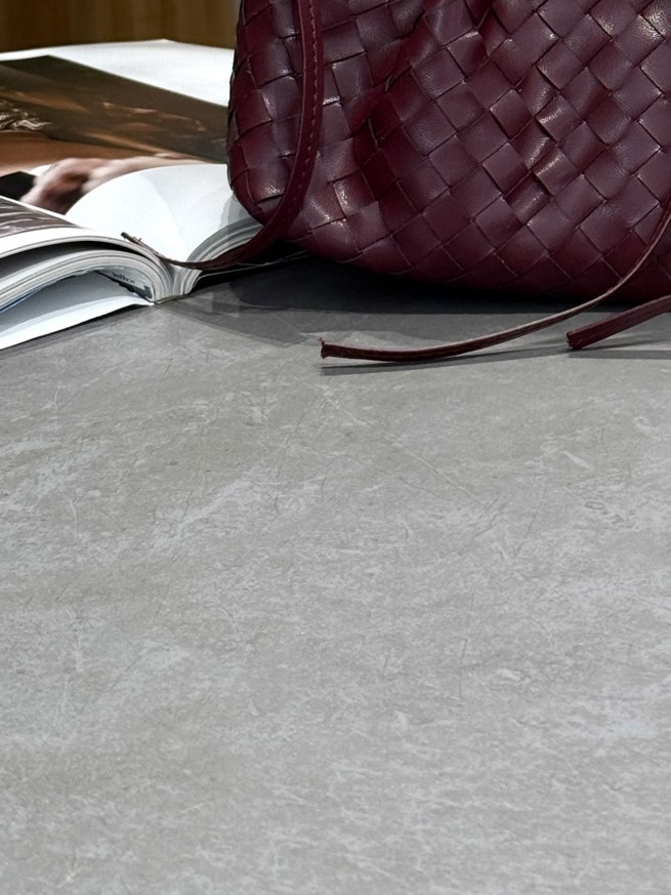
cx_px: 670
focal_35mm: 110
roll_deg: +1.0
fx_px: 2842
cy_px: -11
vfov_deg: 17.4
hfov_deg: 13.3
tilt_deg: -11.8
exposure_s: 1/284
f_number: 1.78
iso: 80
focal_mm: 6.76
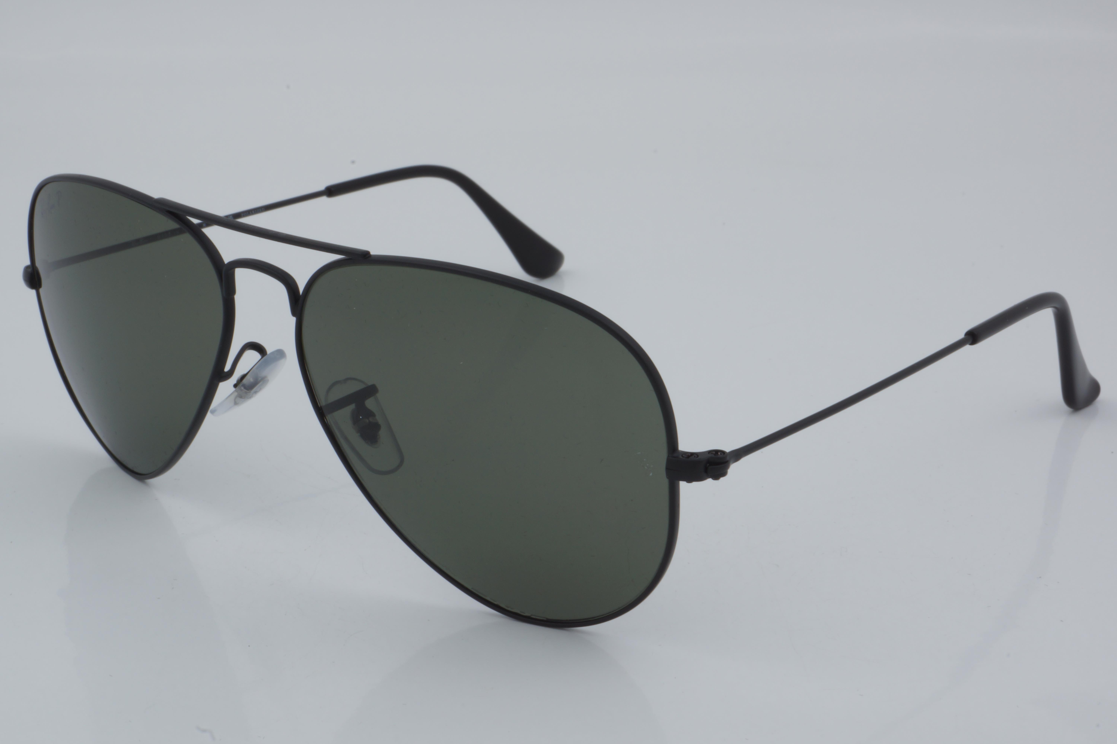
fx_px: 2327
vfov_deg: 18.2
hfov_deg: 27.0
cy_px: 372
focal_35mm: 75
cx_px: 558
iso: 100
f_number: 32
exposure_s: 1/4
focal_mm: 50
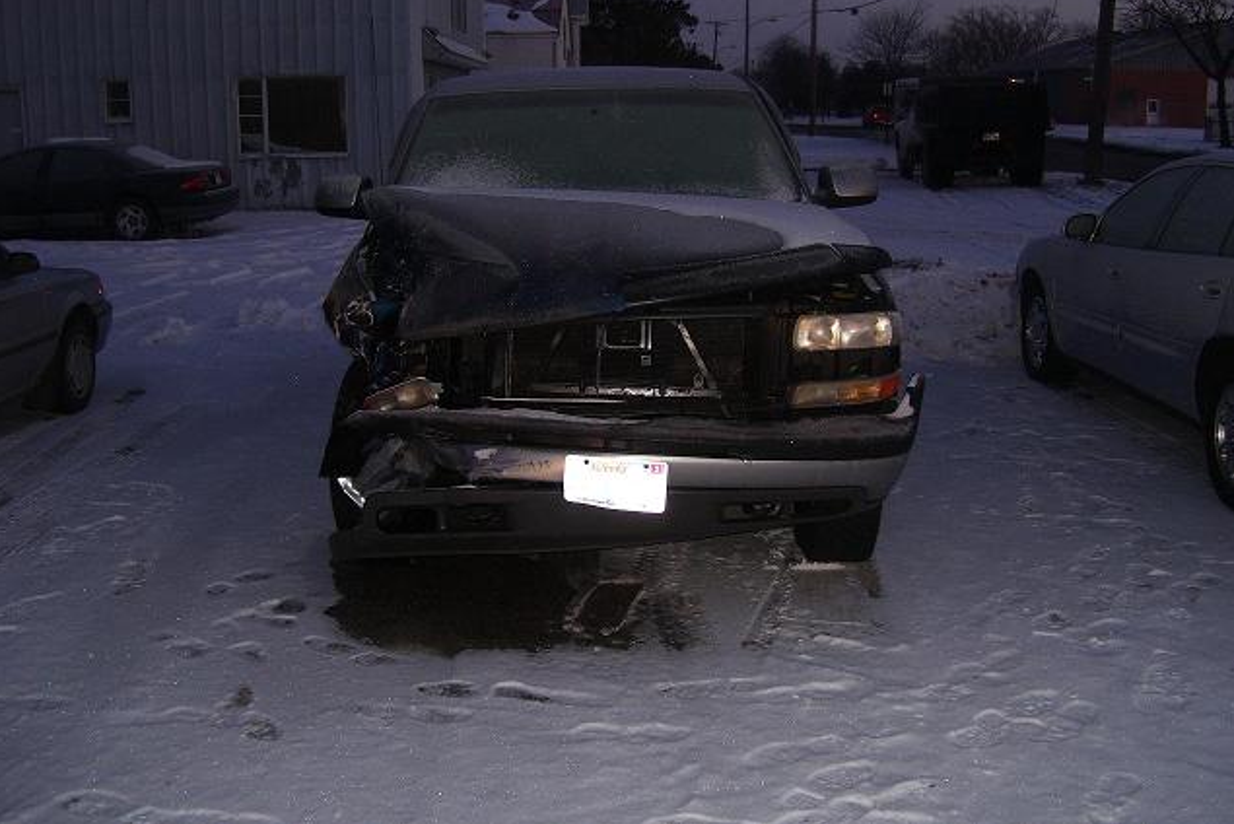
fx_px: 1337
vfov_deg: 34.2
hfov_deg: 49.5
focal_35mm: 39
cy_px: 359
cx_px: 616
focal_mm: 6
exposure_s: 1/60
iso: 80
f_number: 2.7
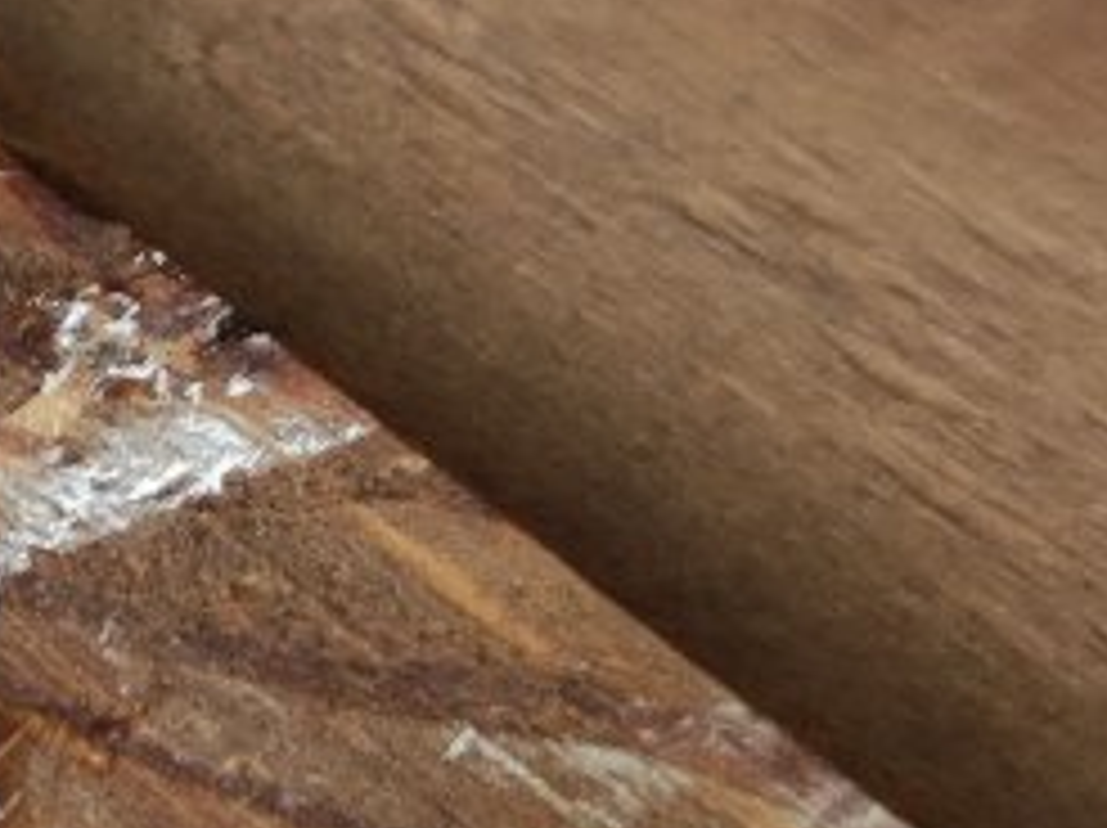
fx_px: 3898
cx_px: -248
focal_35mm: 122
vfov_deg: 12.1
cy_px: 112
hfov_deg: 15.5
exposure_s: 1/50
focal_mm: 4.7
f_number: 1.79
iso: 442
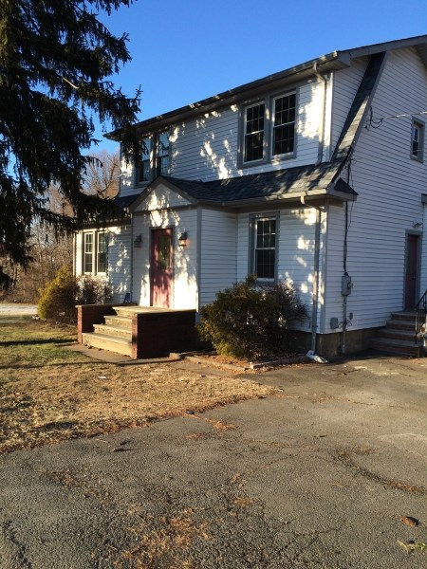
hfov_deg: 48.2
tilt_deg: -2.6
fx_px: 477
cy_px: 284
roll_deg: +0.1
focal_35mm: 29
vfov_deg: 61.7
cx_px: 214
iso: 32
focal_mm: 4.15
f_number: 2.2
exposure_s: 1/873
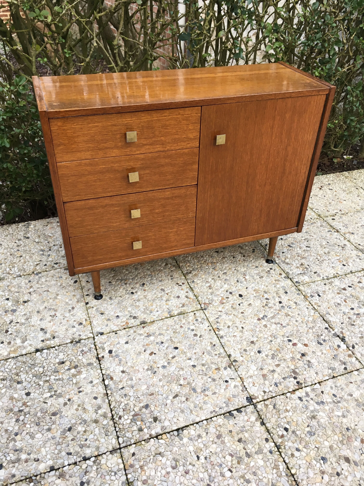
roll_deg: -2.4
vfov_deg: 61.7
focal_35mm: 29
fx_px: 407
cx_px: 182
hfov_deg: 48.2
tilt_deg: -36.8
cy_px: 243
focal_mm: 4.15
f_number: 2.2
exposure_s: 1/33
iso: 40
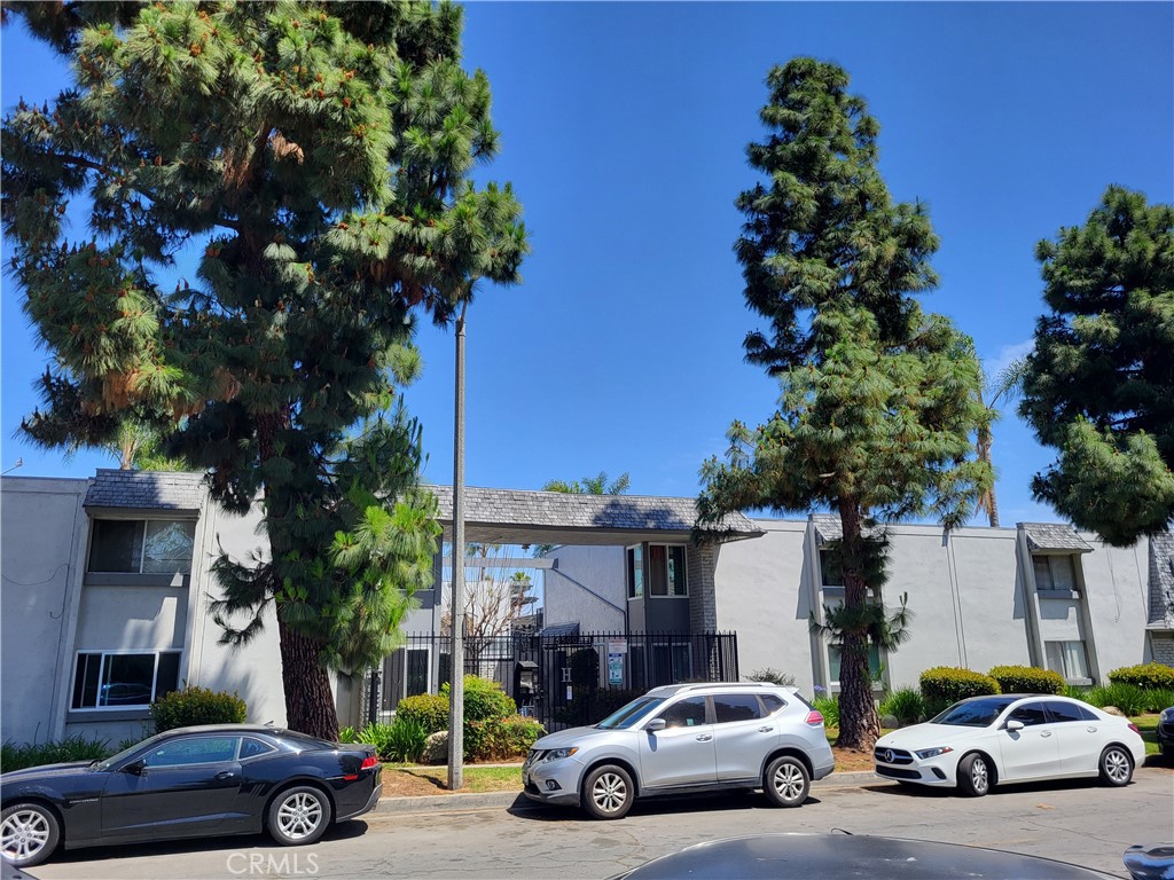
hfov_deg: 67.3
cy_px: 440
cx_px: 587
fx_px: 882
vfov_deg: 53.1
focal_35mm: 26
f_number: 1.8
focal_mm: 5.4
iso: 40
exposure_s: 1/1461
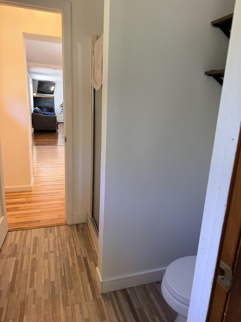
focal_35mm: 24
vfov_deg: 71.6
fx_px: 223
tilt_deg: -15.0
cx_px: 120
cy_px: 161
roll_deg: -3.2
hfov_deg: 56.8
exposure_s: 1/60
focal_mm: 6.76
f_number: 1.78
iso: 125
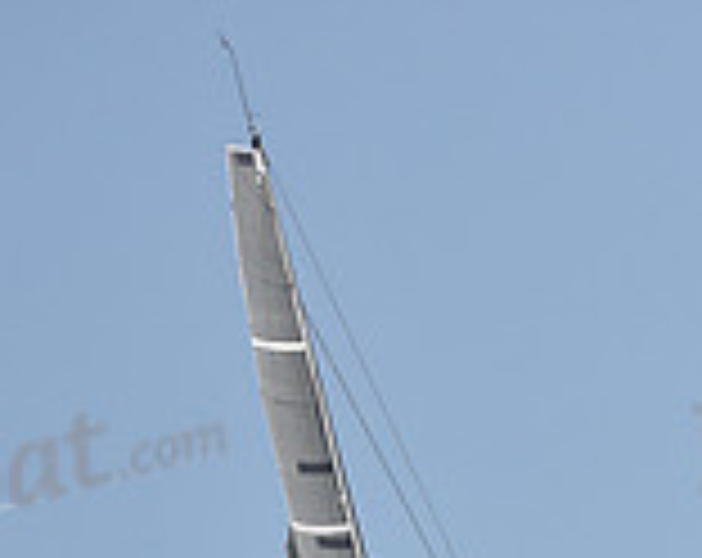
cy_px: 1089
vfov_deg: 6.1
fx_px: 5078
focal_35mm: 245
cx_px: 461
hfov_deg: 7.9
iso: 250
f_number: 4
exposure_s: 1/800
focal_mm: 70
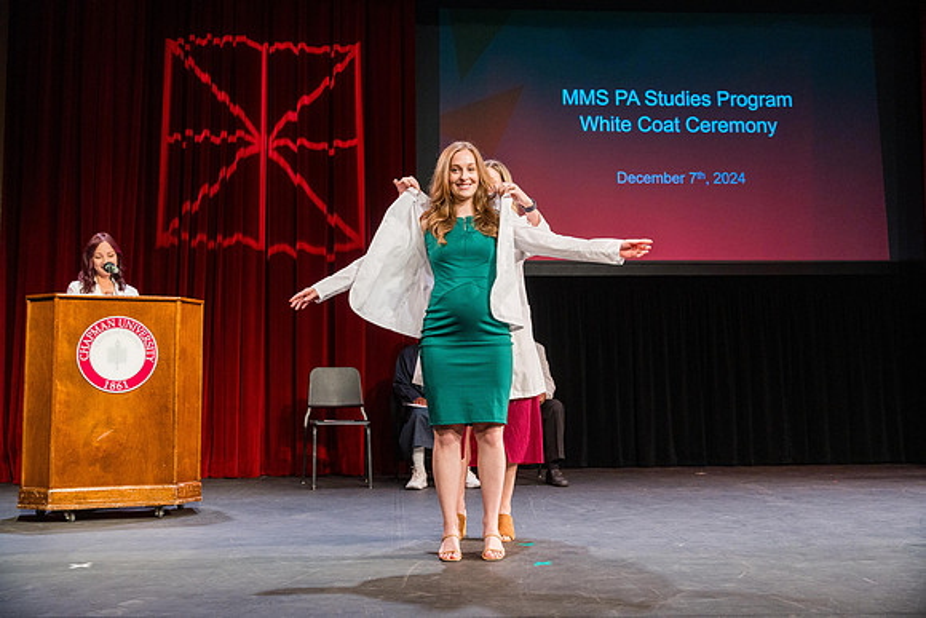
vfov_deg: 35.1
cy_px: 309
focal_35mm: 38
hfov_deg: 50.7
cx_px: 463
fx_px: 978
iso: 1250
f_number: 3.5
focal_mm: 38
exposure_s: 1/320
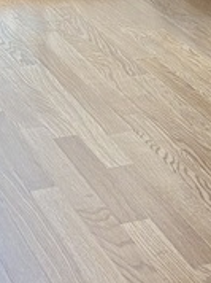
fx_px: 1287
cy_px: -67
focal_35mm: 158
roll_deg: -0.7
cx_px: 458
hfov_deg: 8.7
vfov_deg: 12.2
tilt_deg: -10.1
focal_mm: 5.96
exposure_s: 1/229
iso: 80
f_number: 1.6
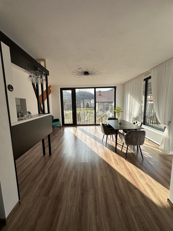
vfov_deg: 102.1
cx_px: 86
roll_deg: +1.2
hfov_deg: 85.7
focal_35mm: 14
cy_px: 116
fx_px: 93
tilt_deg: -6.6
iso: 40
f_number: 2.2
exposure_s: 1/339
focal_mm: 2.22
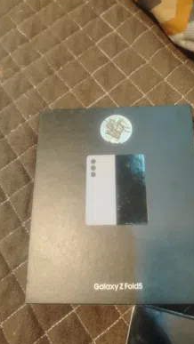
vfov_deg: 69.8
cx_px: 101
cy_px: 171
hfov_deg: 42.9
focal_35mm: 27
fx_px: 247
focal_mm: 5.25
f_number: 1.75
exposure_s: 1/30
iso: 1347
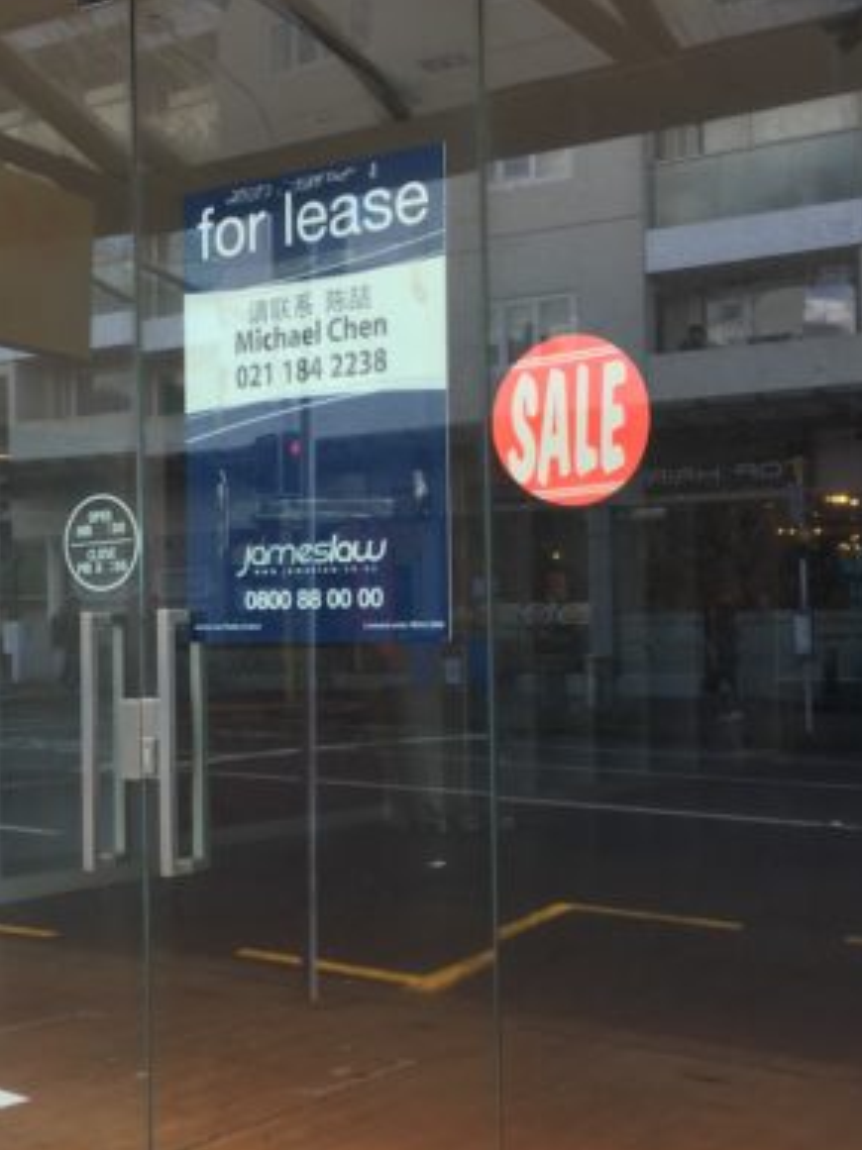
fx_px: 1595
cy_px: 606
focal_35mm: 48
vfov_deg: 39.7
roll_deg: +0.2
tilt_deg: +1.0
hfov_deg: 30.0
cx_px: 279
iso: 32
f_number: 2.2
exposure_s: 1/50
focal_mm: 4.15
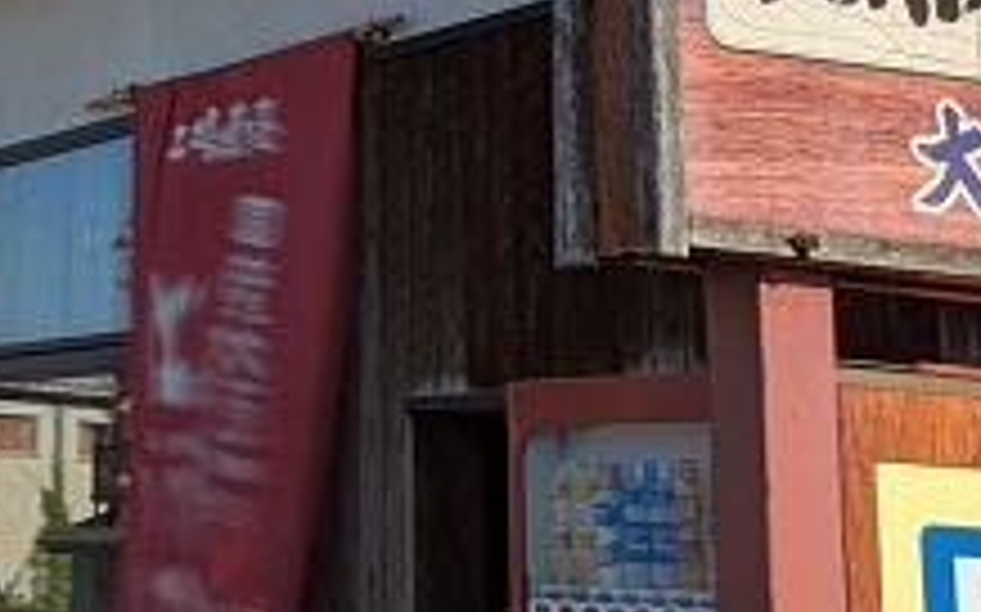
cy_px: -223
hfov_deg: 19.8
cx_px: -182
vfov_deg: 12.7
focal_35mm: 99
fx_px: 2645
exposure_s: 1/3378
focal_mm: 5.43
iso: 48
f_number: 1.89
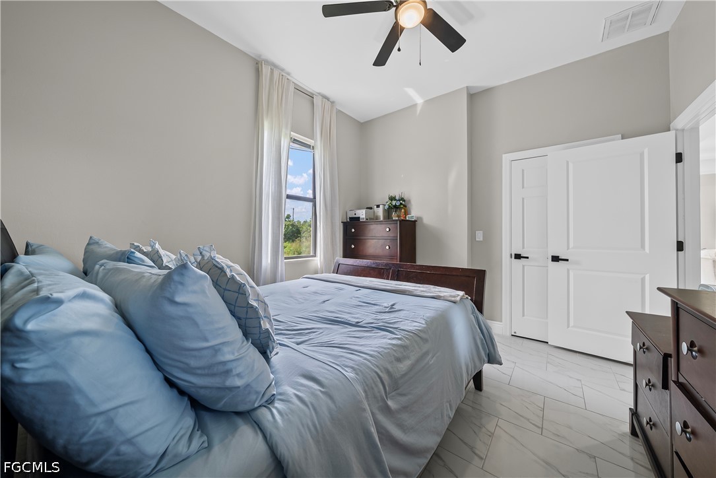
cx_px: 358
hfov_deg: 112.6
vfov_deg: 90.0
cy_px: 239
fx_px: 239
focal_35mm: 12
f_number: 9
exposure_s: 1/3
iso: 200
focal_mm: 12
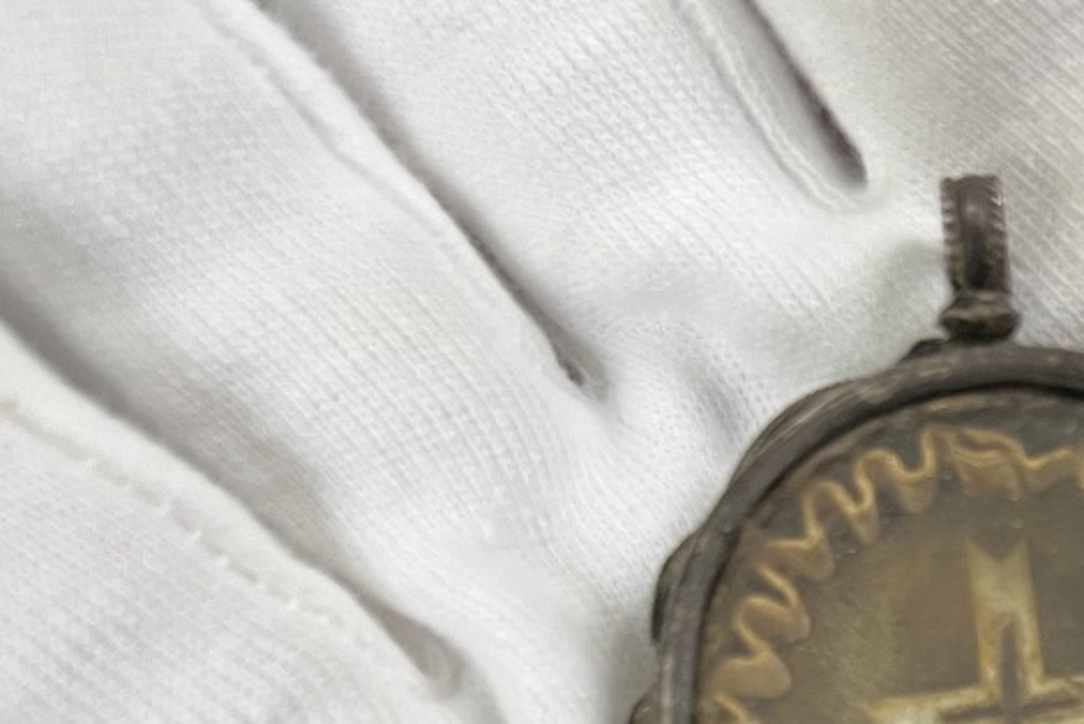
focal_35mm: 69
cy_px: 1155
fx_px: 2079
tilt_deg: -47.0
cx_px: 1010
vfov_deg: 17.3
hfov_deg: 28.0
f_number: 1.5
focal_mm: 5.7
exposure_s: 1/70
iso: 125
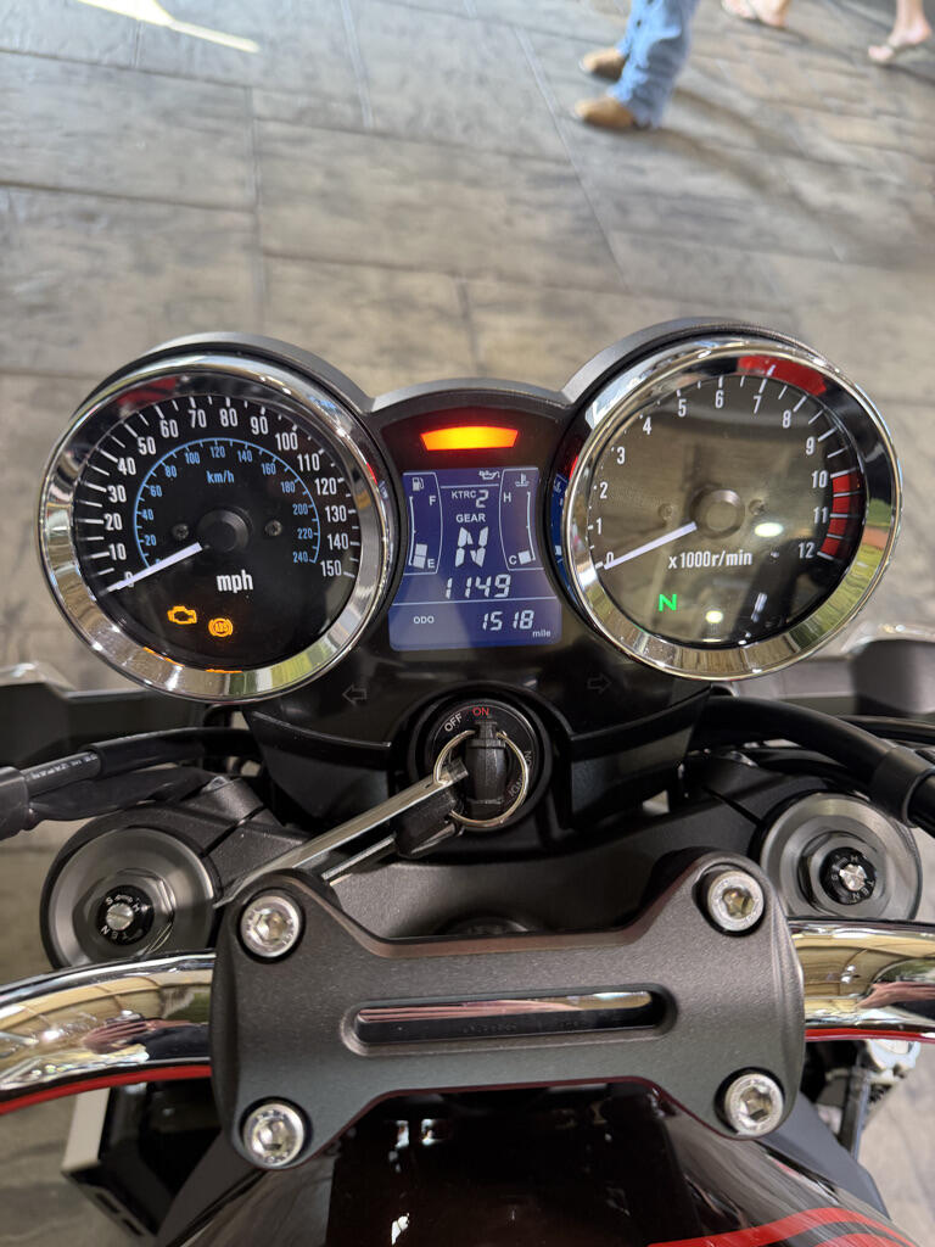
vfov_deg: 71.6
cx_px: 468
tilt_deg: -51.5
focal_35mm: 24
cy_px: 624
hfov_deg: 56.8
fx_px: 864
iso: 200
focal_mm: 6.76
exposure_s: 1/60
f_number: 1.78
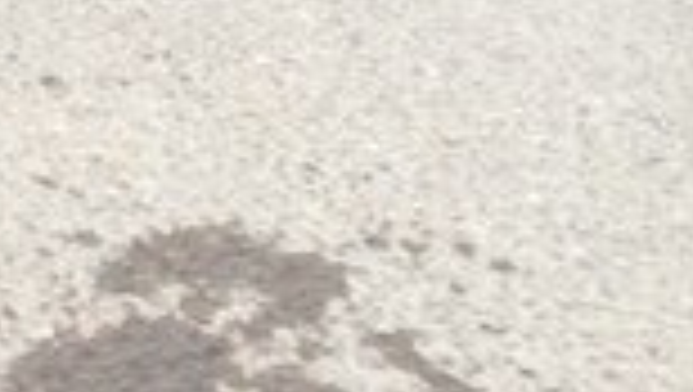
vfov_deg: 7.2
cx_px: -441
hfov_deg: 13.0
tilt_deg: -10.9
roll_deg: +0.2
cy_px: -710
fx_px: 2833
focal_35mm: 154
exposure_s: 1/20
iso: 64
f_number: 2.4
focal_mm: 4.12
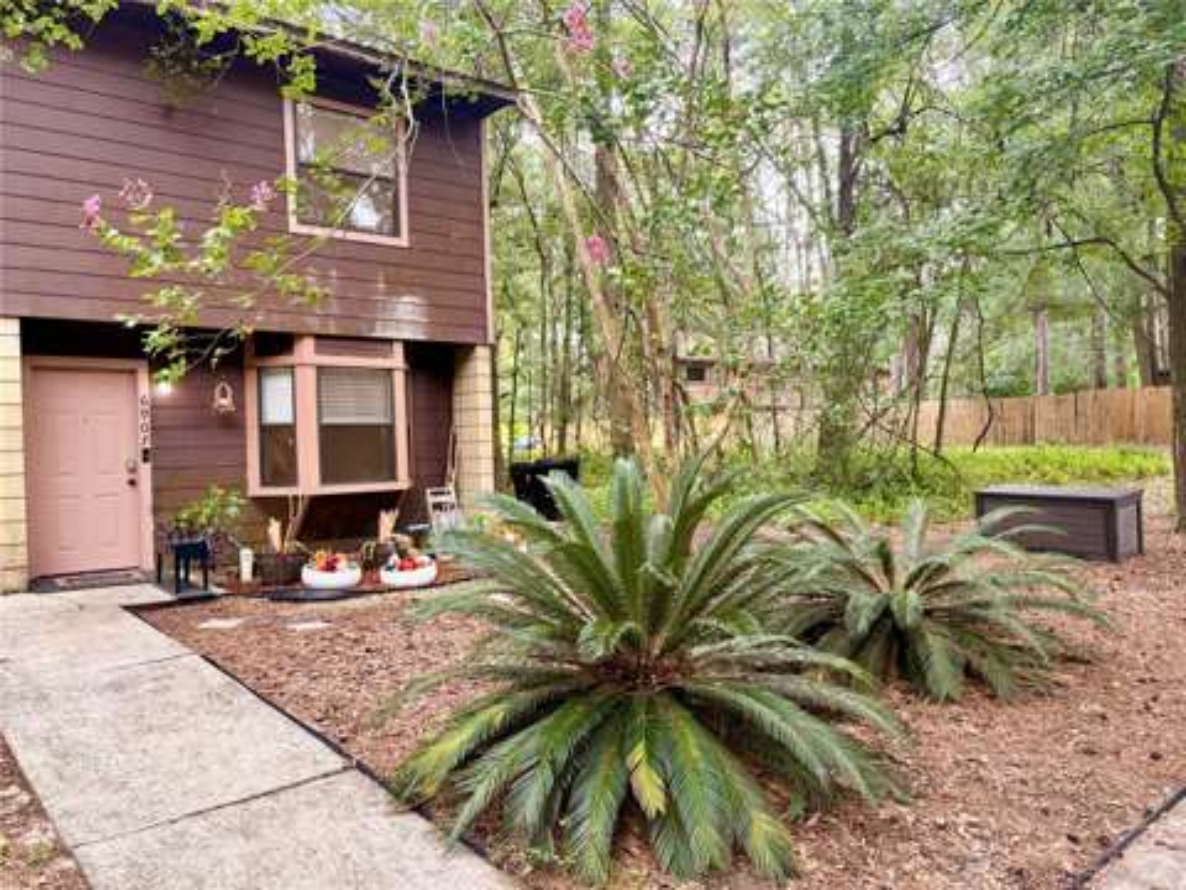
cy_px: 445
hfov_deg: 67.3
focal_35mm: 26
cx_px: 593
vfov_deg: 53.1
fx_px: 891
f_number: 1.6
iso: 125
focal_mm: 5.96
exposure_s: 1/242
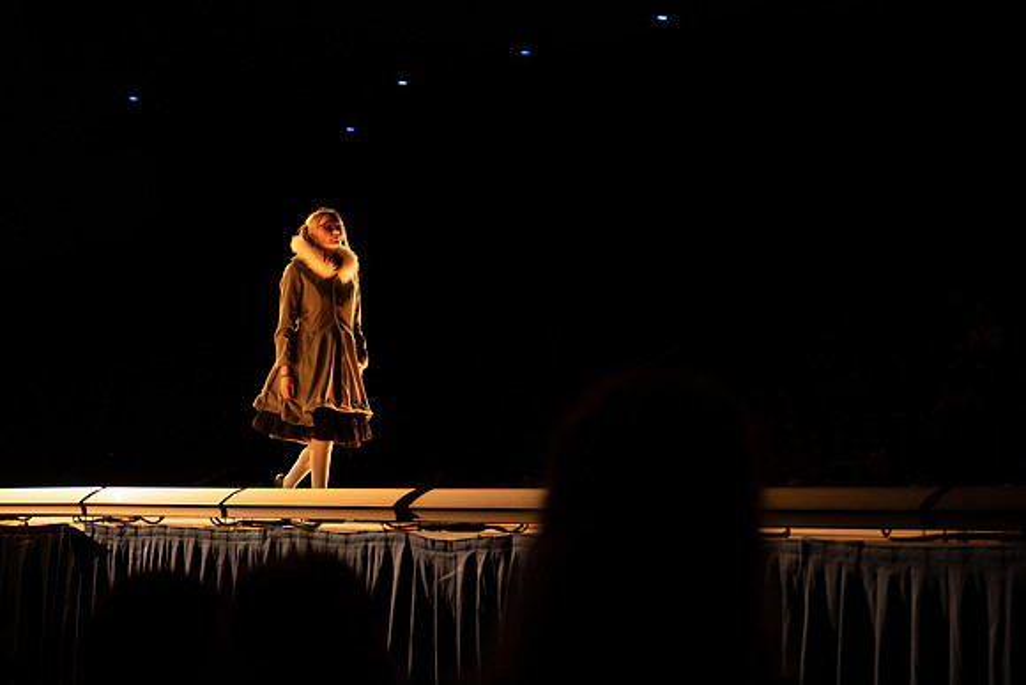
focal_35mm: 73
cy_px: 342
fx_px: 2077
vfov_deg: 18.7
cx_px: 513
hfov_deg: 27.7
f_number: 4
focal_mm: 70
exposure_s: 1/320
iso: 1000
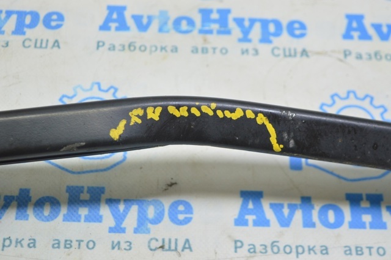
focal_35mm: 68
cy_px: 130
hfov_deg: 29.9
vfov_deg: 20.1
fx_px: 732
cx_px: 196
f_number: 5.6
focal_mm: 45
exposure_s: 1/20
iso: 400
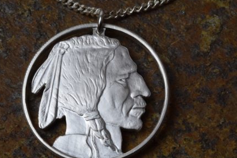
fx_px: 755
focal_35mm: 115
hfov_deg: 17.8
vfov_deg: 11.9
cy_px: 98
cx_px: 95
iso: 500
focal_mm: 55
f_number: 22
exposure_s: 1/15
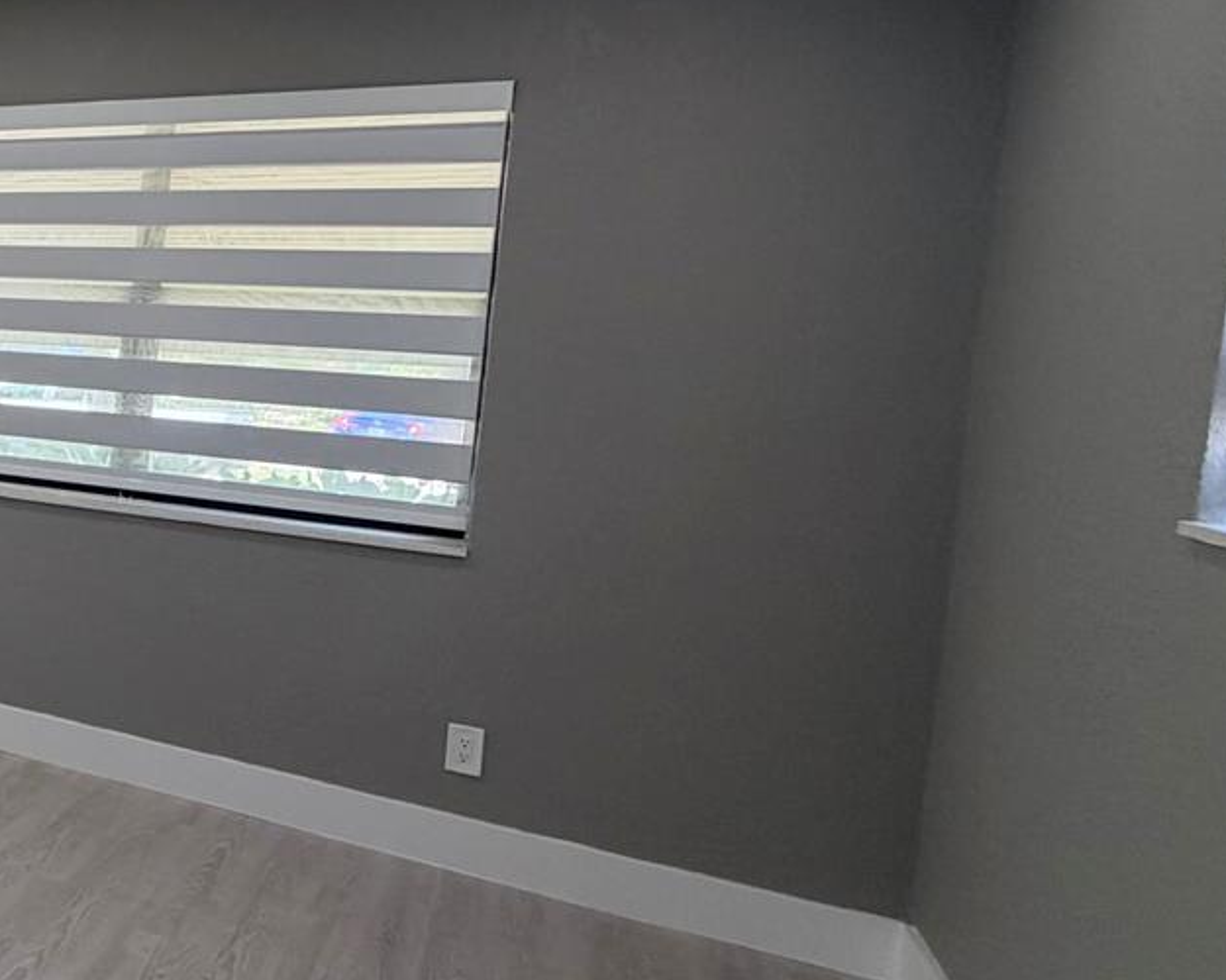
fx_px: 1270
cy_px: 402
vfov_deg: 42.1
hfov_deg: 36.6
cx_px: -316
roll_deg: -4.5
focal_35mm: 35
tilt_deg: -5.1
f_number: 2.2
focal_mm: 2.22
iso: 100
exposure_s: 1/120
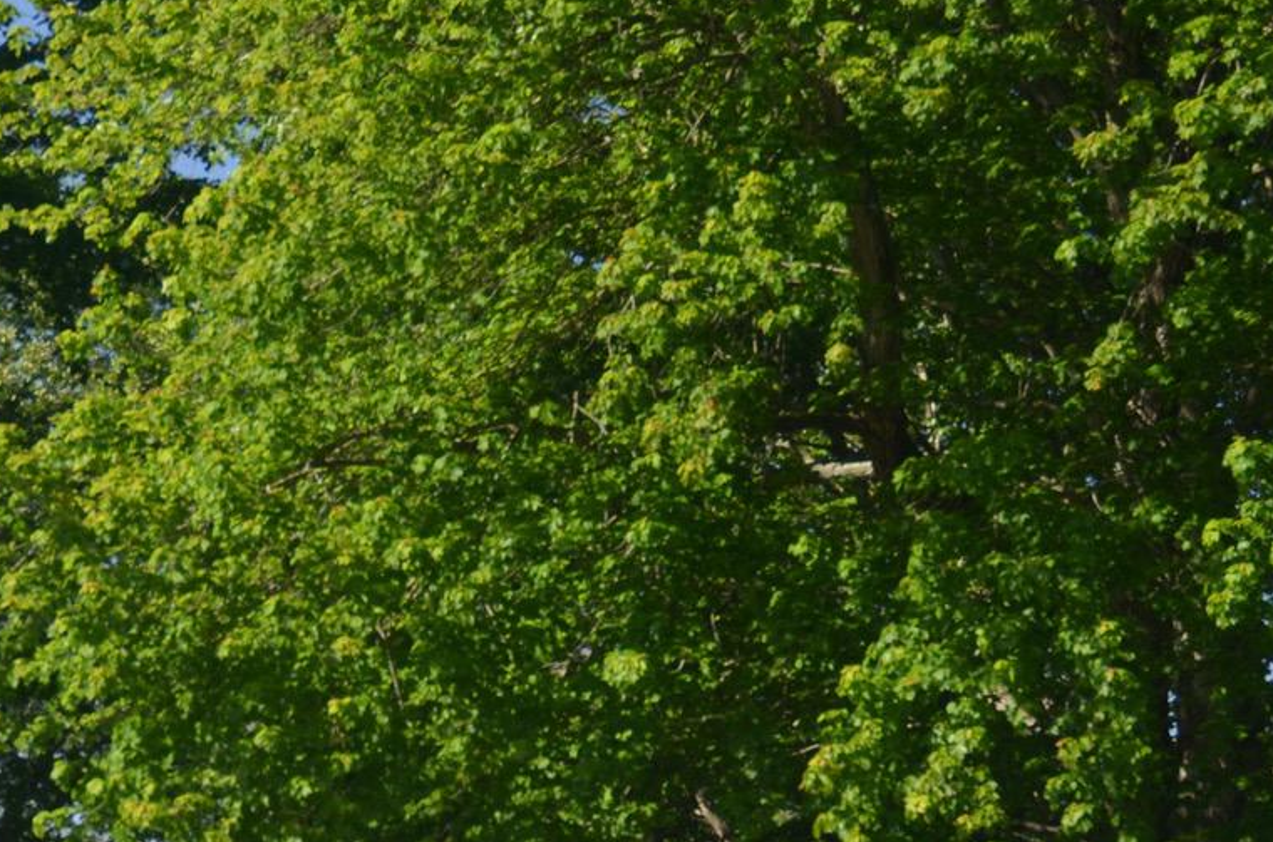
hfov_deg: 16.1
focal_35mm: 125
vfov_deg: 10.7
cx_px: 2
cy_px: 1043
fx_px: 4422
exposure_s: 1/200
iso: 110
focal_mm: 31
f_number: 4
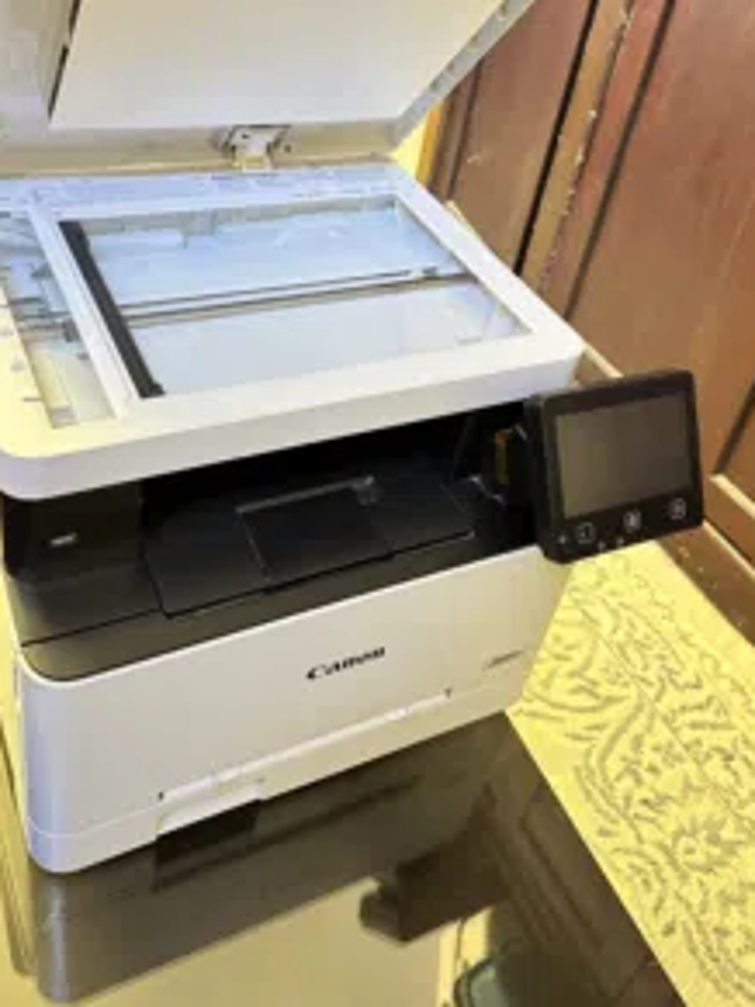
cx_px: 350
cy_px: 332
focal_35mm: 33
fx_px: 960
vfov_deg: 54.2
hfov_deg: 42.9
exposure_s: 1/50
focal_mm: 6.86
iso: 640
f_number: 1.78
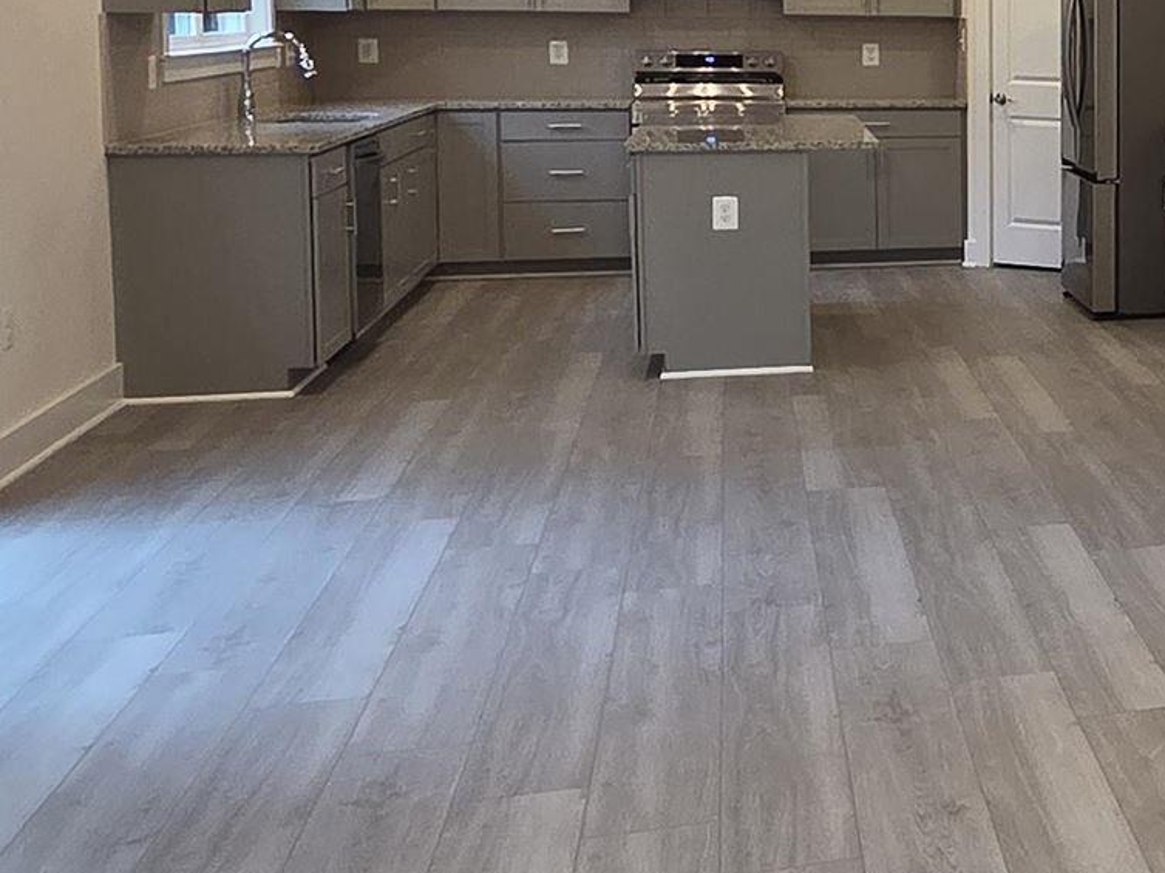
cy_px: 167
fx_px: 1783
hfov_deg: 29.2
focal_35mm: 53
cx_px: 1520
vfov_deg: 26.9
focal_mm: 2.2
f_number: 2.2
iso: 250
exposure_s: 1/120
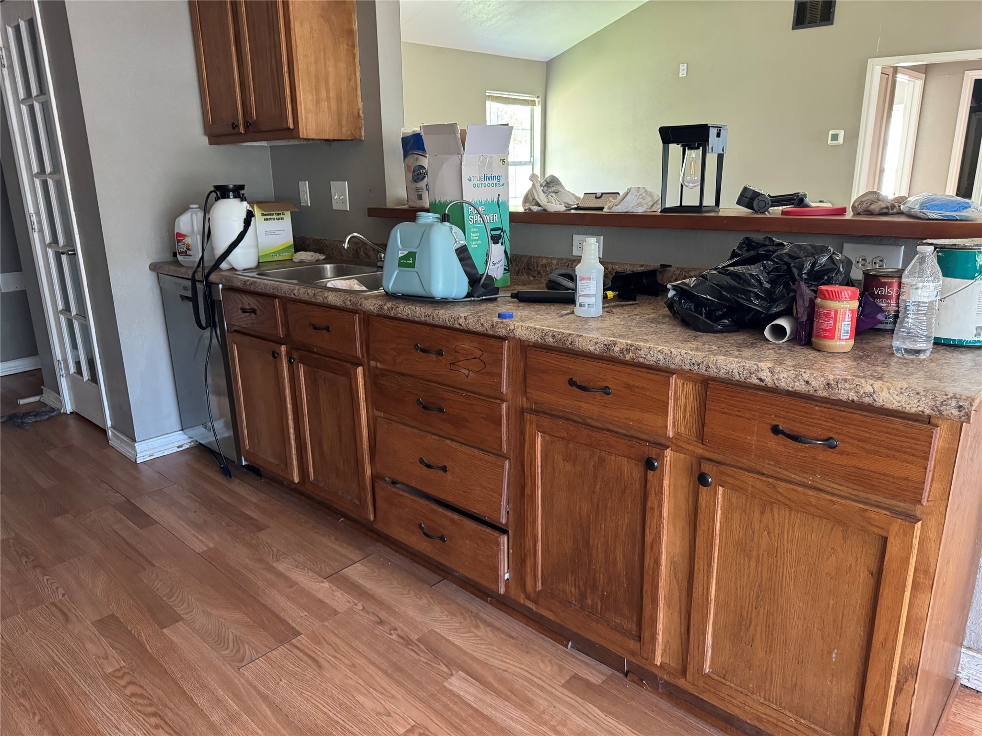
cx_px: 491
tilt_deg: -17.3
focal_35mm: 24
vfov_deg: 56.8
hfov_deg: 71.6
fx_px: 681
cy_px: 368
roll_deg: +0.5
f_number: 1.78
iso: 800
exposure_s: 1/45
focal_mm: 6.76
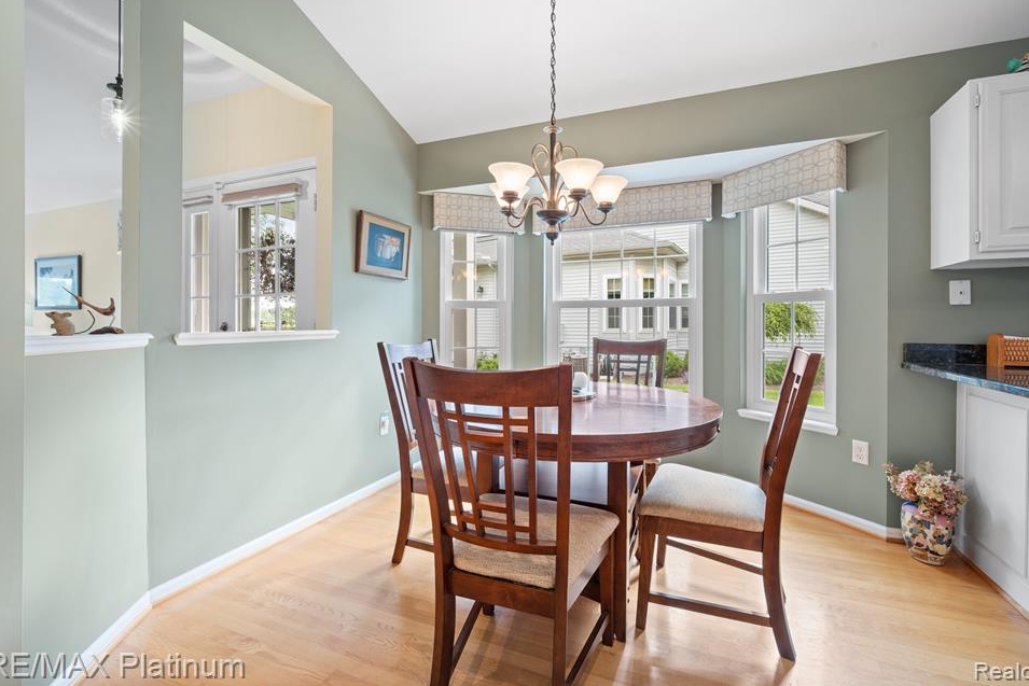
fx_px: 429
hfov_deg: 100.3
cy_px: 321
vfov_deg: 77.3
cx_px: 531
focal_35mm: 15
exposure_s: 1.3
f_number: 11
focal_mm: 14
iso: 100
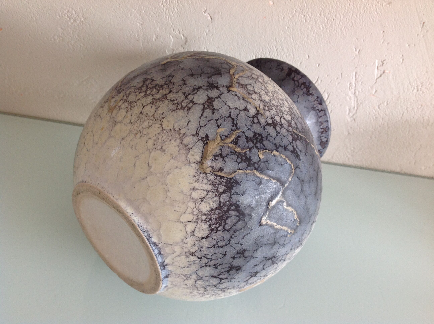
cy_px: 162
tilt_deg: -42.7
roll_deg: -13.4
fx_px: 438
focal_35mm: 35
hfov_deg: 52.7
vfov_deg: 40.6
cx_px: 217
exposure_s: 1/30
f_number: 2.4
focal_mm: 4.28
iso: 64
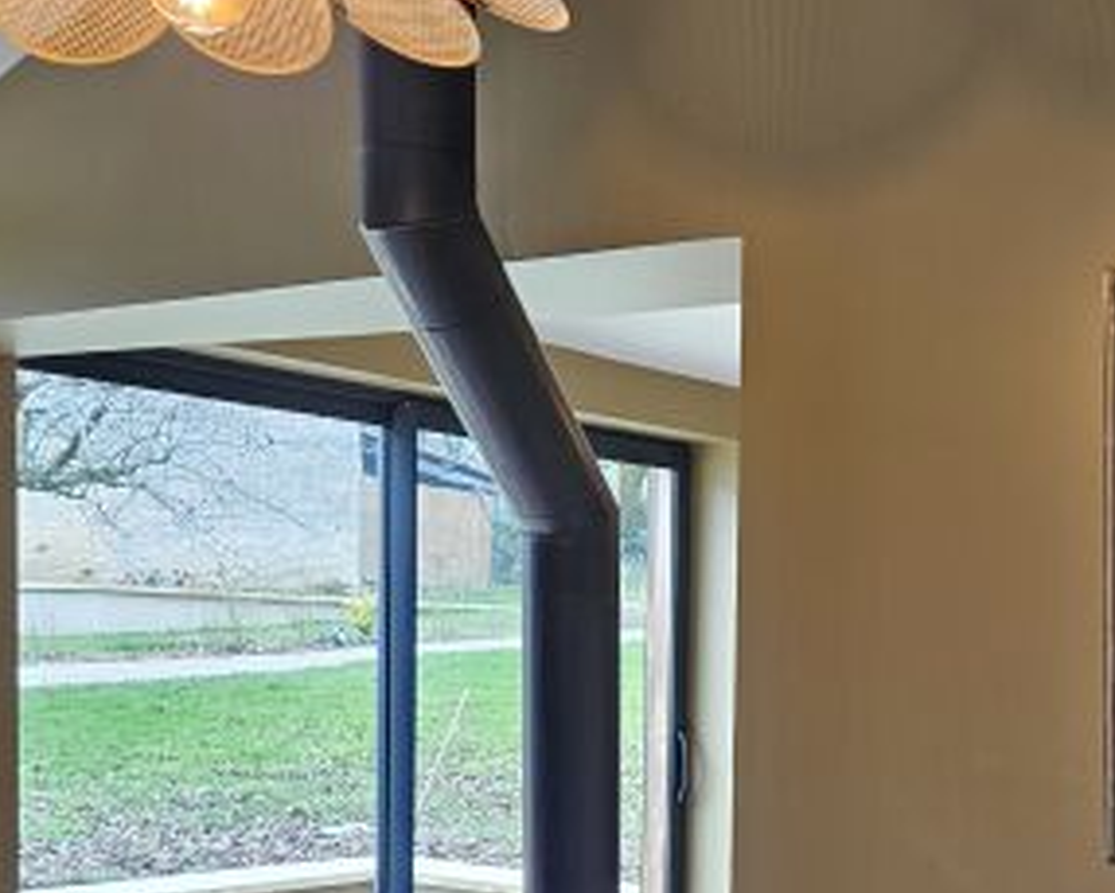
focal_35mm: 55
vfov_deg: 26.7
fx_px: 1816
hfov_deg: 32.6
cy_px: 801
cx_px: 982
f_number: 1.8
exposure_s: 1/100
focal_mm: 5.4
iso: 160
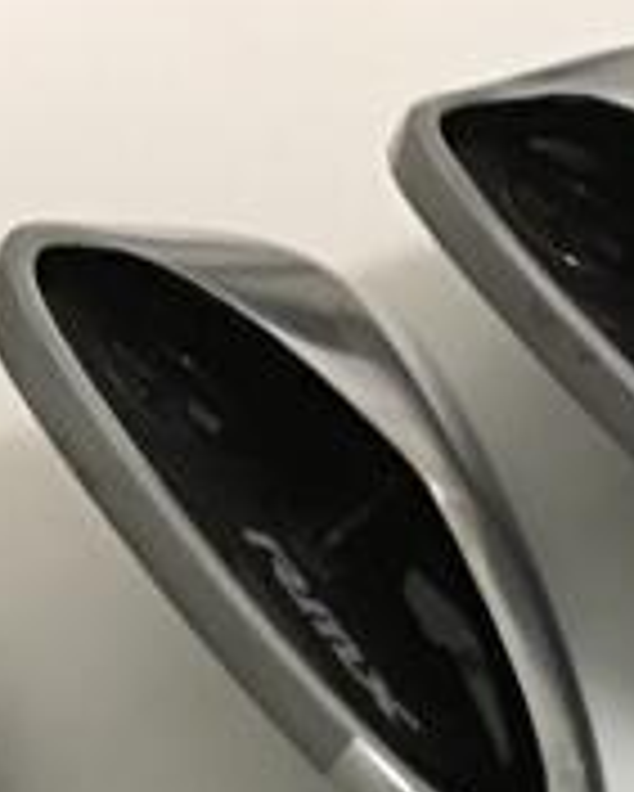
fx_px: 2906
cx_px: 612
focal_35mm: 124
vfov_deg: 13.4
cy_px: 1566
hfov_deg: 12.3
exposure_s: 1/33
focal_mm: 3.3
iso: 160
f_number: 2.4
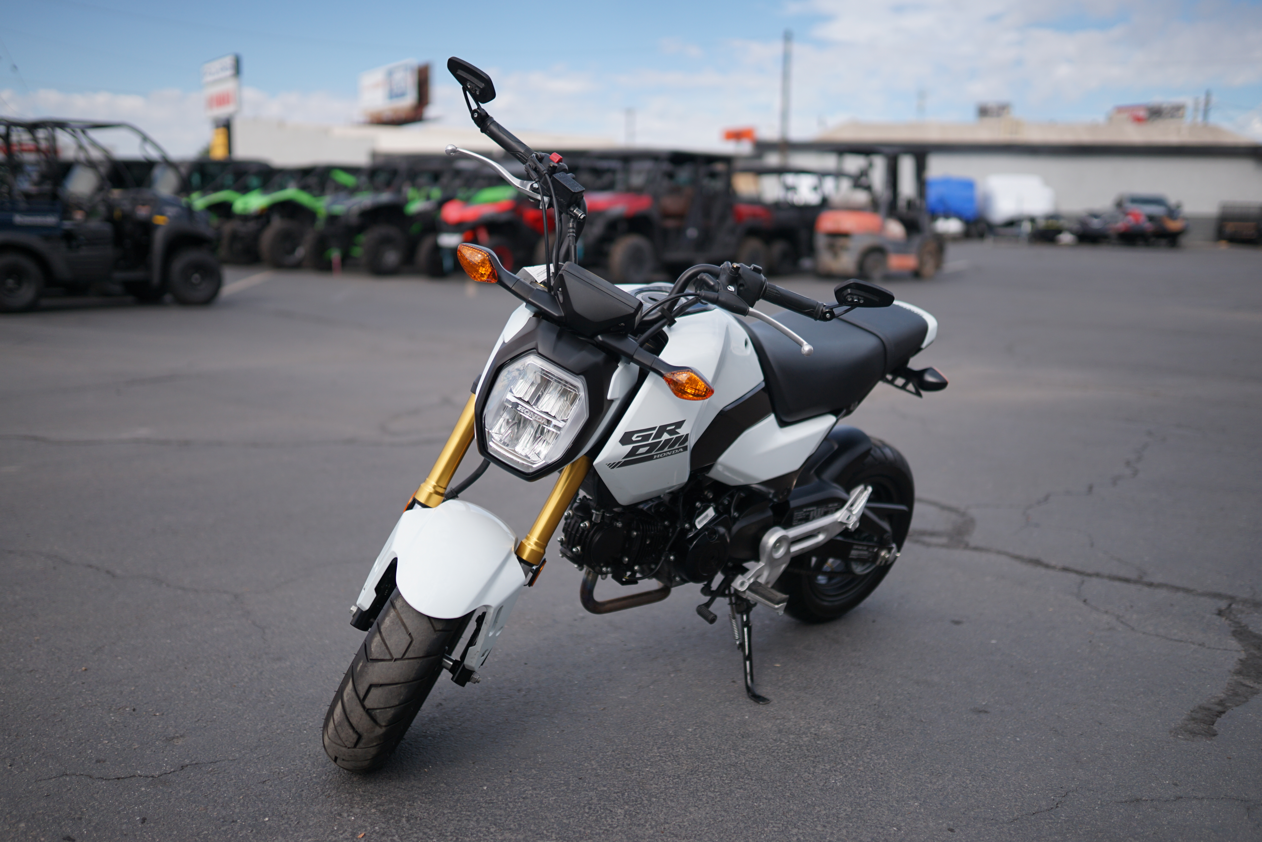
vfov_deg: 37.9
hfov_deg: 54.4
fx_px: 1227
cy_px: 421
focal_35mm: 35
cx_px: 631
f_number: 1.4
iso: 100
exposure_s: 1/2000
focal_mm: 35
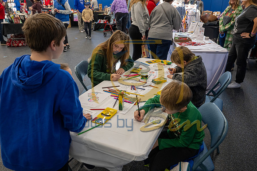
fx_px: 211
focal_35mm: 30
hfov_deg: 62.8
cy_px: 86
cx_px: 128
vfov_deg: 44.3
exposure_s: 1/125
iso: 1250
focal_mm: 29.5
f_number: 5.6
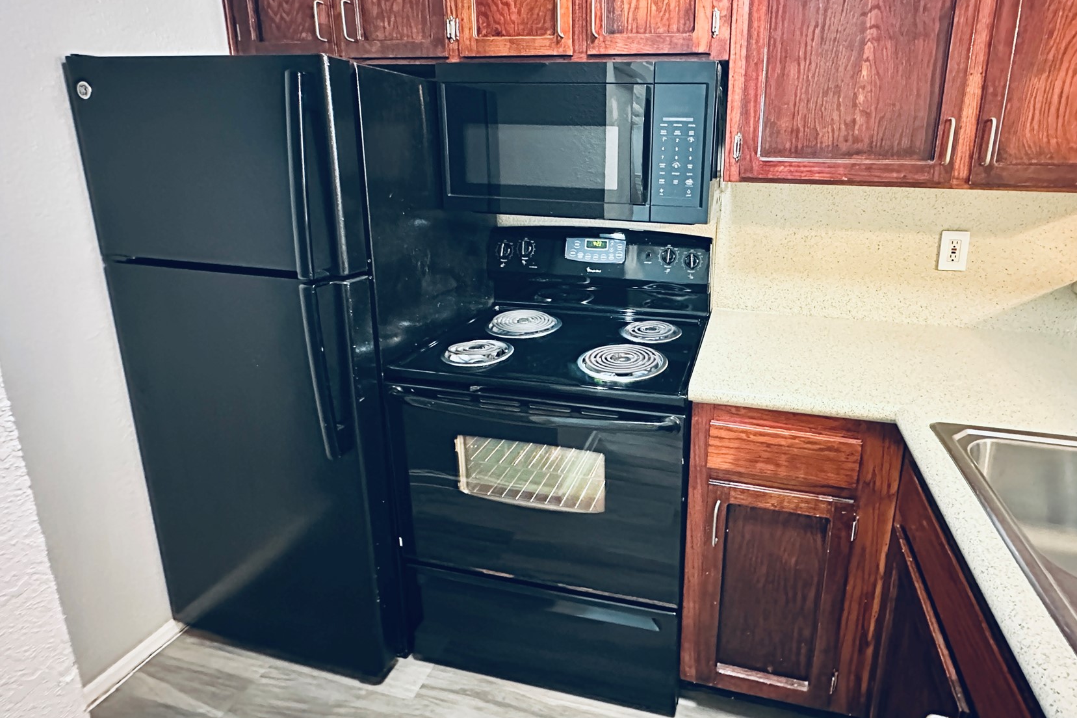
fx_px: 538
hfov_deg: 88.9
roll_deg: -1.4
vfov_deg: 66.5
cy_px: 274
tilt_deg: -12.7
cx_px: 645
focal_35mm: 18
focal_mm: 2.22
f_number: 2.2
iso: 2500
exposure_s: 1/24
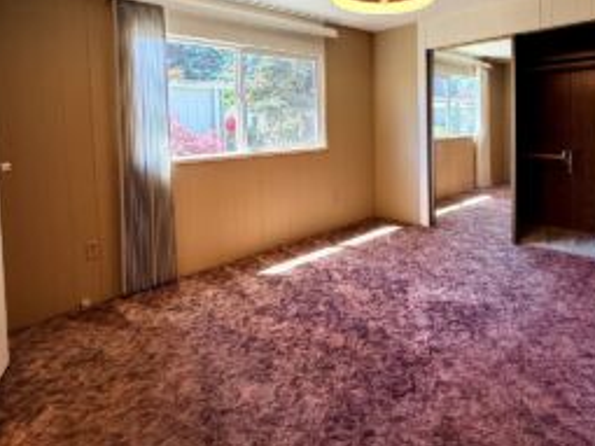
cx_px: 385
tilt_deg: -3.1
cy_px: 138
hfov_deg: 74.6
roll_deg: +1.5
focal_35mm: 22
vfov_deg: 59.2
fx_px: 378
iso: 100
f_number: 2.2
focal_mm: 2.22
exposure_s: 1/120
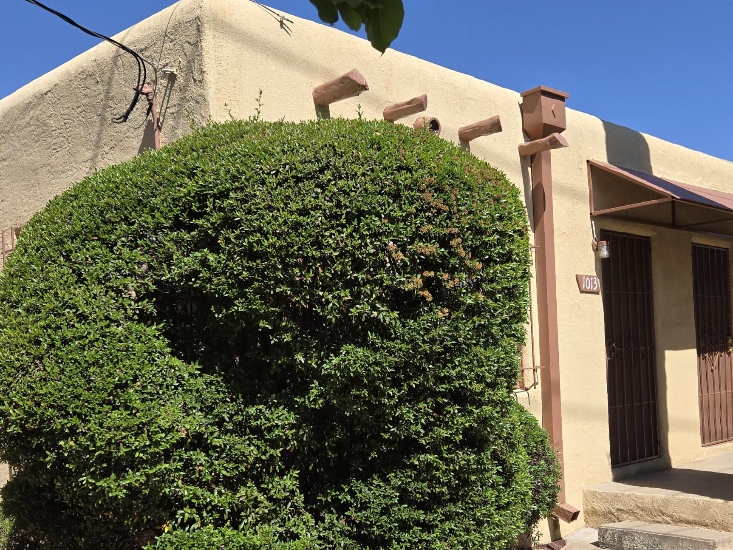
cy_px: 357
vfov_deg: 35.7
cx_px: 401
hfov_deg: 46.7
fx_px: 847
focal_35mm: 40
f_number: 1.8
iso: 25
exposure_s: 1/1794
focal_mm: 5.4
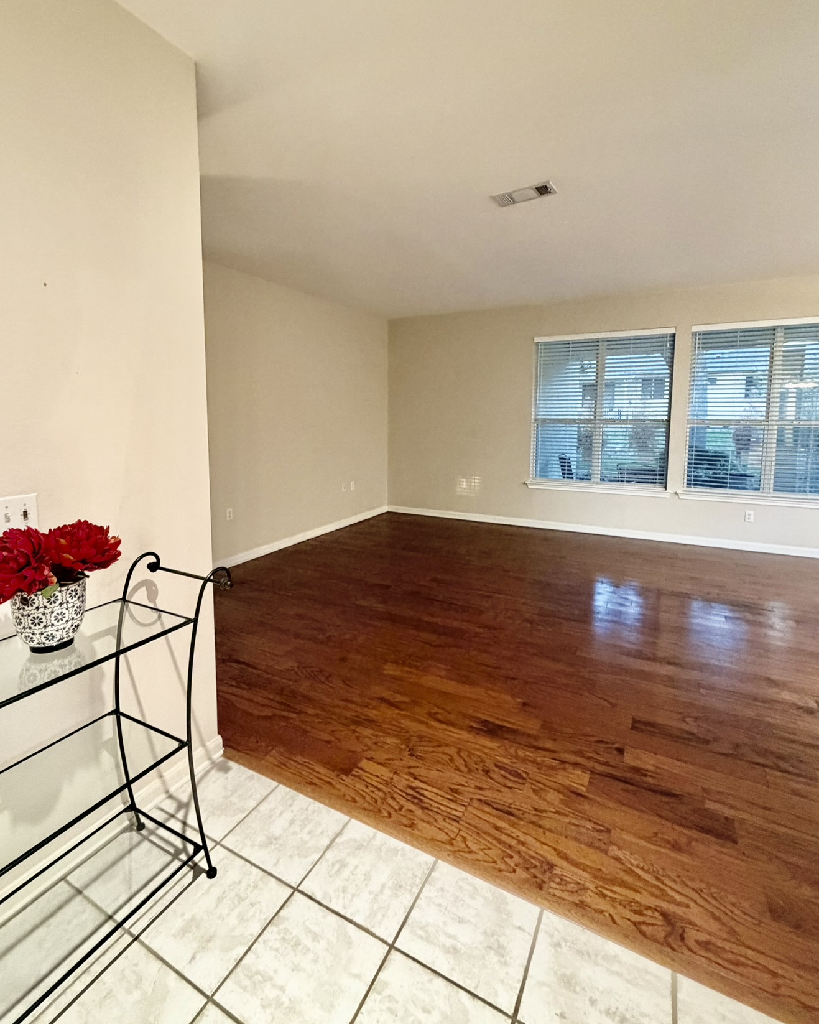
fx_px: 515
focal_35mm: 17
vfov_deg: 89.4
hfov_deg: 76.8
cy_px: 465
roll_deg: -0.5
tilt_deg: -5.5
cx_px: 375
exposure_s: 1/60
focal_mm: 2.22
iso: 500
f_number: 2.2
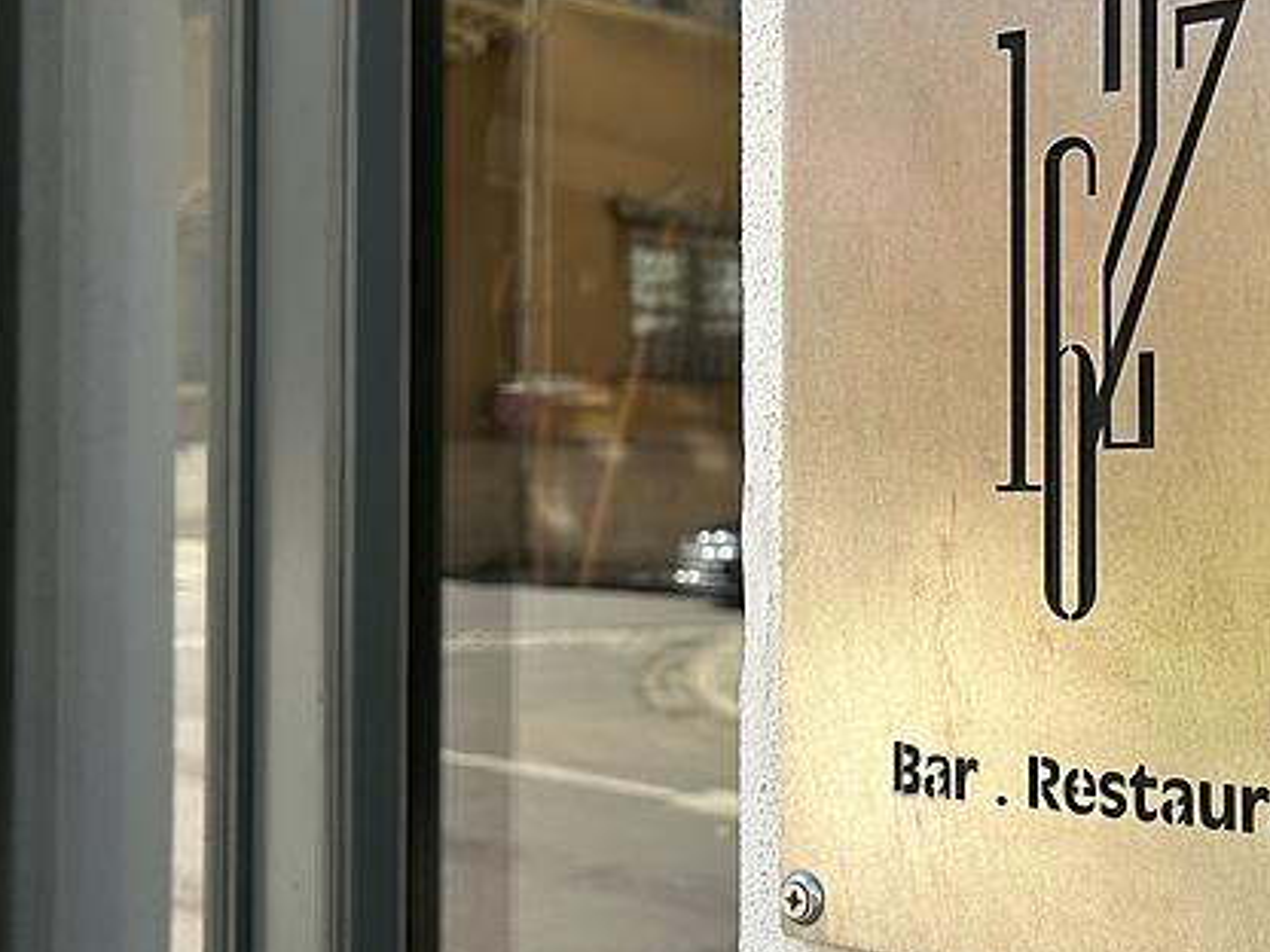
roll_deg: +0.9
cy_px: 442
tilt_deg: -0.5
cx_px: 1056
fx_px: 1834
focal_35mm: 50
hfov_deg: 36.6
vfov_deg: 29.1
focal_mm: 5.7
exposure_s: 1/561
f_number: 1.5
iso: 50
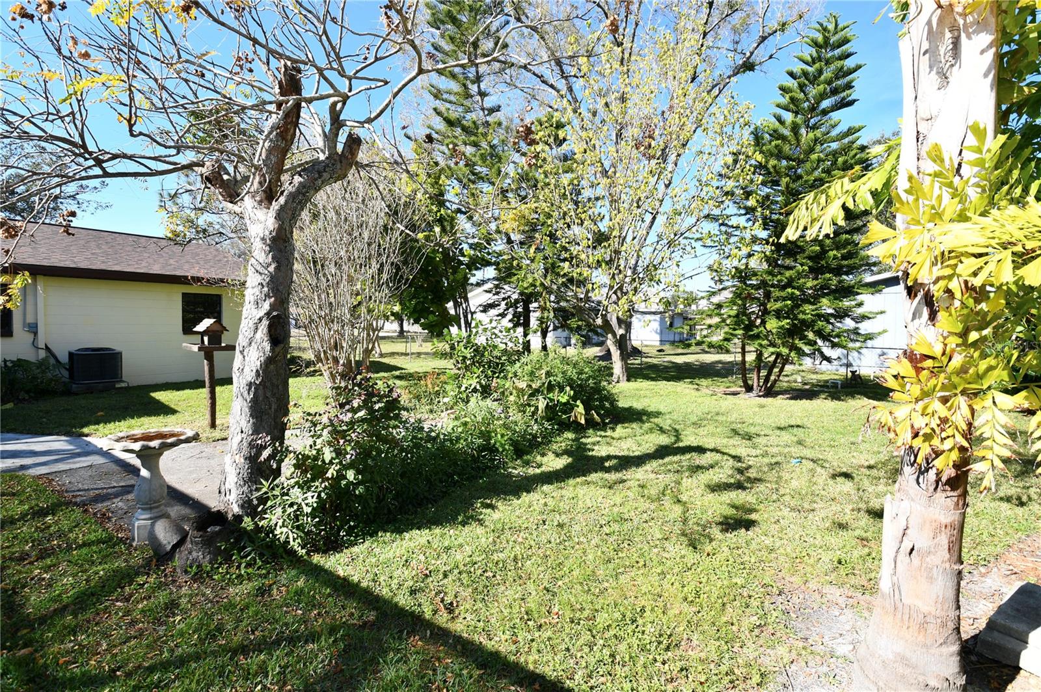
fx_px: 433
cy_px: 346
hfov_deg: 100.4
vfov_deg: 77.2
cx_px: 520
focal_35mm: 15
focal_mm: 10
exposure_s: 1/125
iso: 90
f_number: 7.1
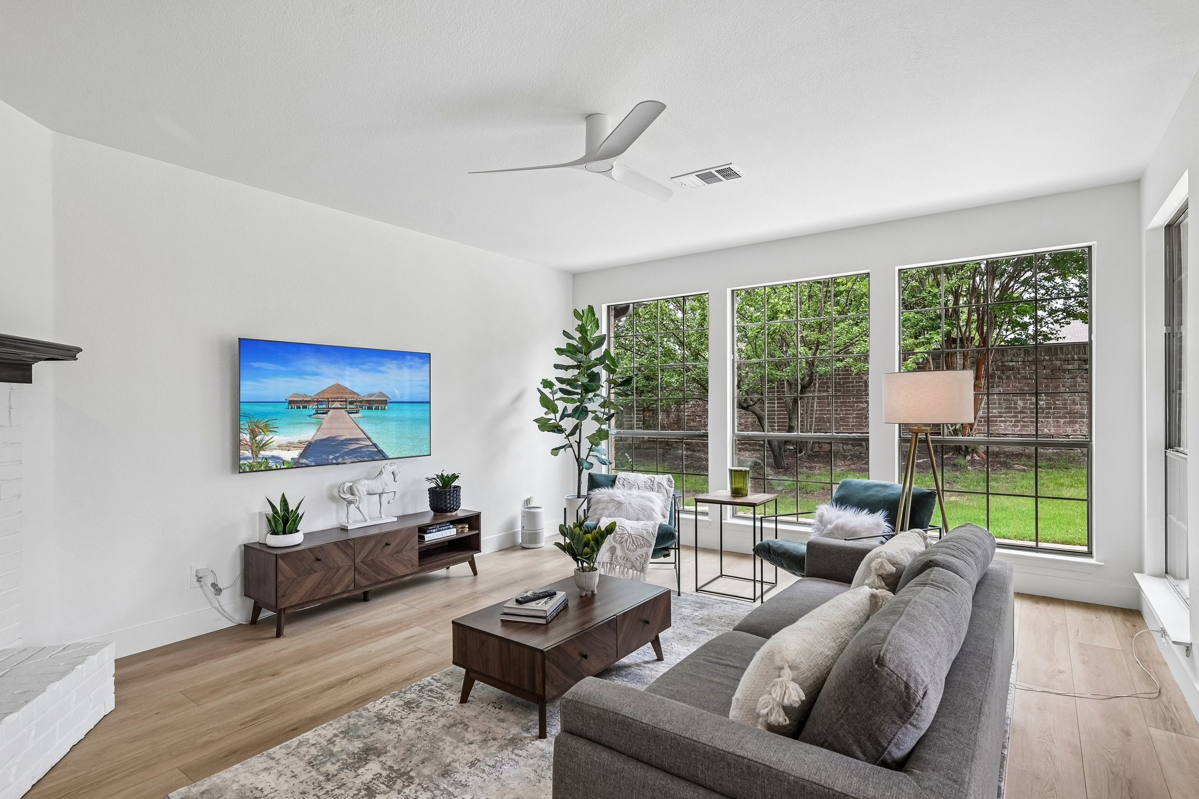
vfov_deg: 68.9
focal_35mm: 18
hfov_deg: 91.6
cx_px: 600
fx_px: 583
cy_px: 400
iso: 400
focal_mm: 17.5
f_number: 8
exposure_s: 1/60
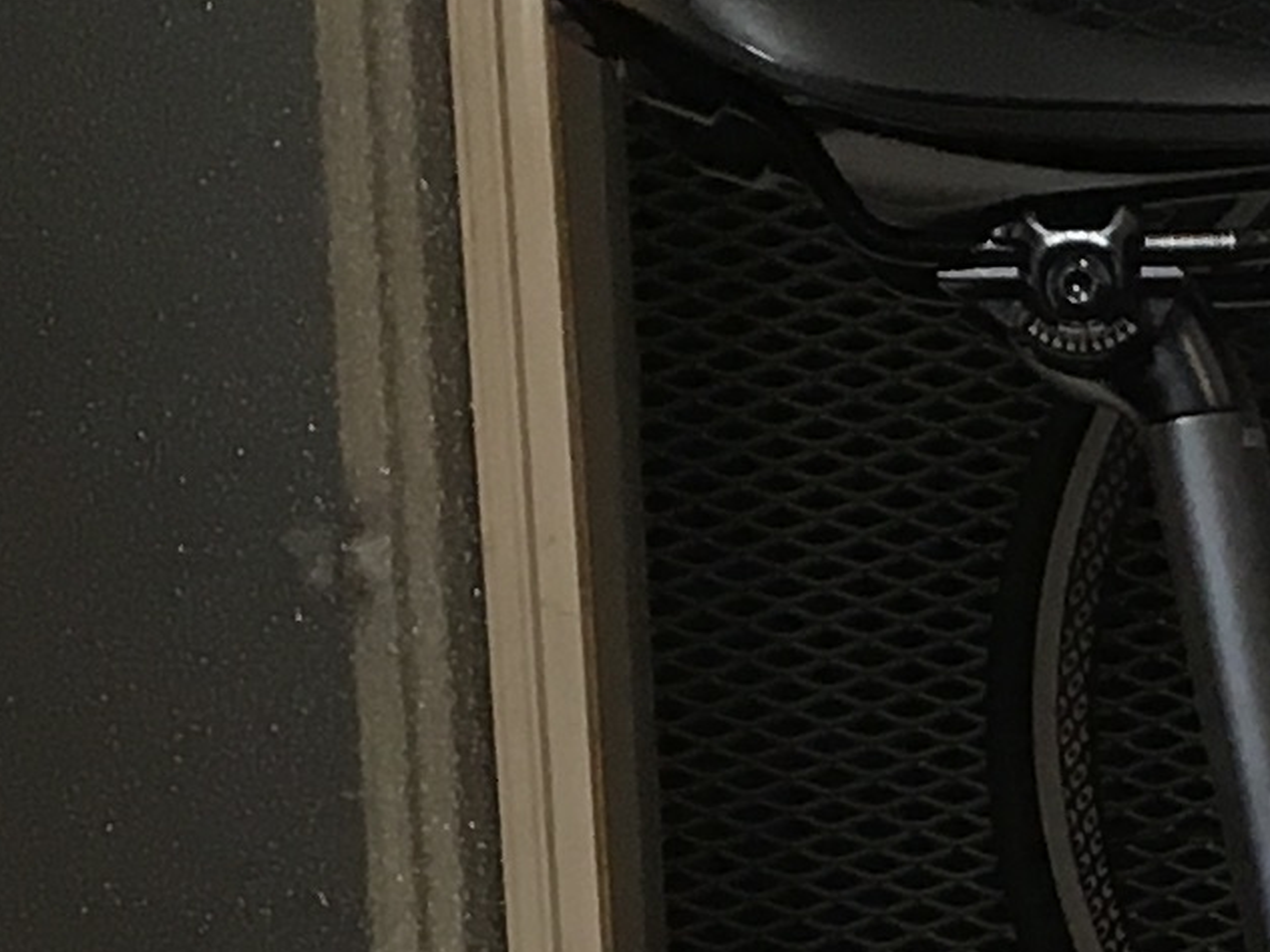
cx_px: 2140
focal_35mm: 185
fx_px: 6787
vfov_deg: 7.3
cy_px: 2587
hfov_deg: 10.2
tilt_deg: -6.6
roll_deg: +0.0
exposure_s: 1/33
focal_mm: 4.15
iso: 80
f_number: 2.2
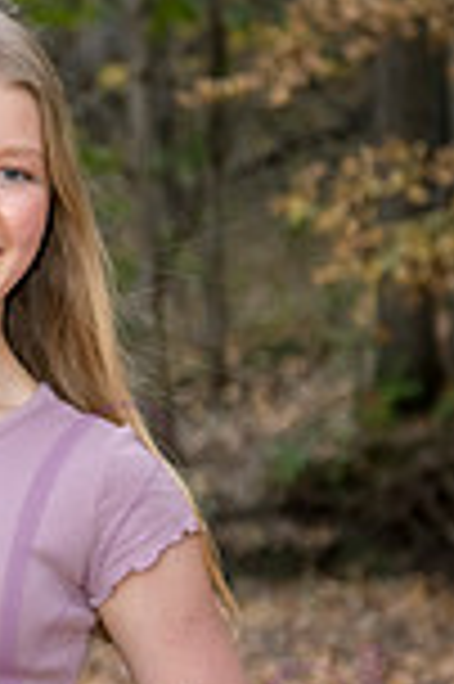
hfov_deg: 6.4
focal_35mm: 213
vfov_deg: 9.7
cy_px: 468
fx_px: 4038
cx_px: -94
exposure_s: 1/250
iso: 800
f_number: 4.5
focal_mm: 72
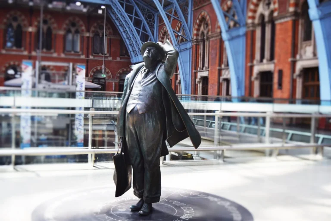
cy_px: 110
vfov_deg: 31.9
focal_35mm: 42
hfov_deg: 46.4
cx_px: 166
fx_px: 386
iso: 100
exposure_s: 1/60
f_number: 4
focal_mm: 28
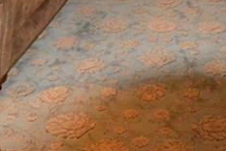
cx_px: 197
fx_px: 497
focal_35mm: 79
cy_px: -136
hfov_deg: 25.0
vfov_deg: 14.7
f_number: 4
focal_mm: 12
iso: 6400
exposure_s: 1/125
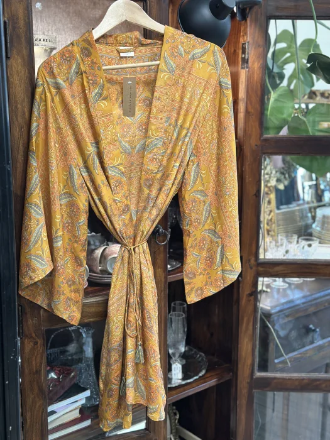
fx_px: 610
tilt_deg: -10.9
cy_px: 220
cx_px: 165
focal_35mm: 48
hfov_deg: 30.3
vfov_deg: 39.7
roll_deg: -1.4
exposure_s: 1/50
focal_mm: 6.86
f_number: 1.78
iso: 250
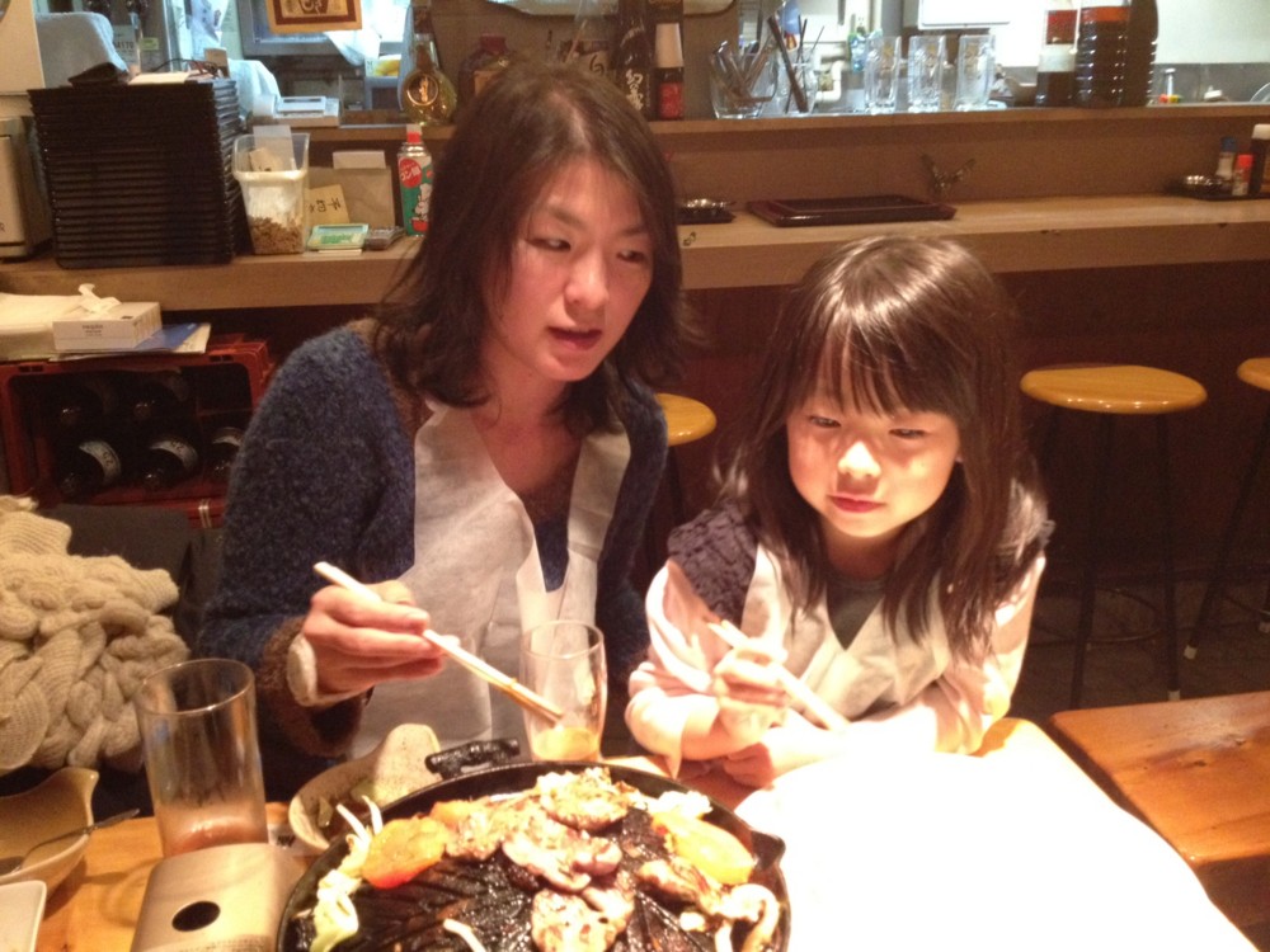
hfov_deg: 52.6
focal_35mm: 35
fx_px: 1284
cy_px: 476
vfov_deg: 40.7
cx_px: 635
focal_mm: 4.28
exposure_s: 1/20
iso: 400
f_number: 2.4
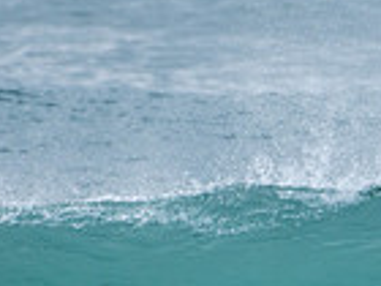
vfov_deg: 0.5
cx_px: 397
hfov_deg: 0.7
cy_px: 399
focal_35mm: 2997
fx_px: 32986
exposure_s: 1/800
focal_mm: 500
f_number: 5.6
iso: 220
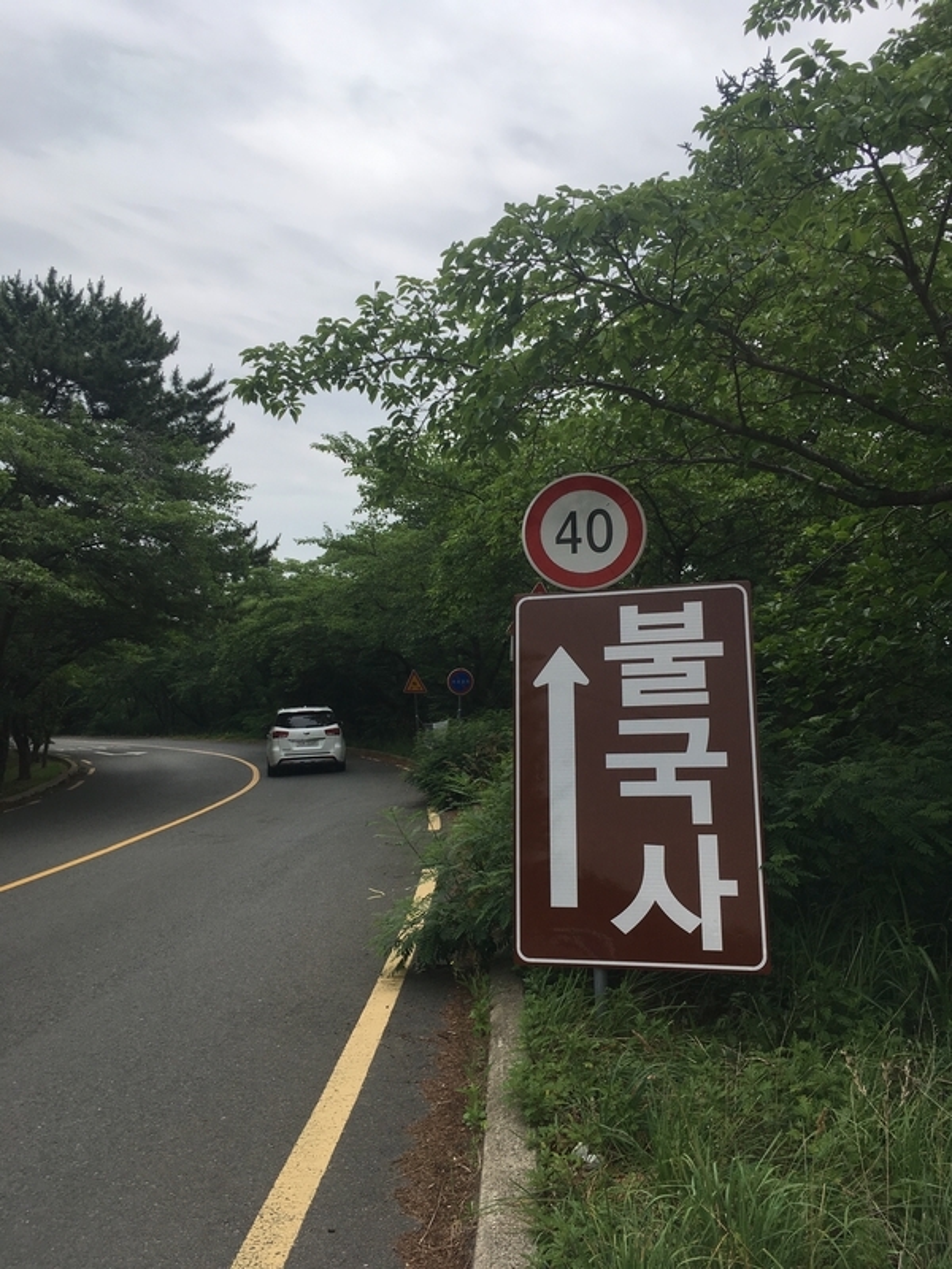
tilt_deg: +8.2
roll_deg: +2.2
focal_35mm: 29
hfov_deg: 48.2
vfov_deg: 61.7
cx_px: 476
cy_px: 634
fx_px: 1063
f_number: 2.2
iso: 25
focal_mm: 4.15
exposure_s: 1/1508
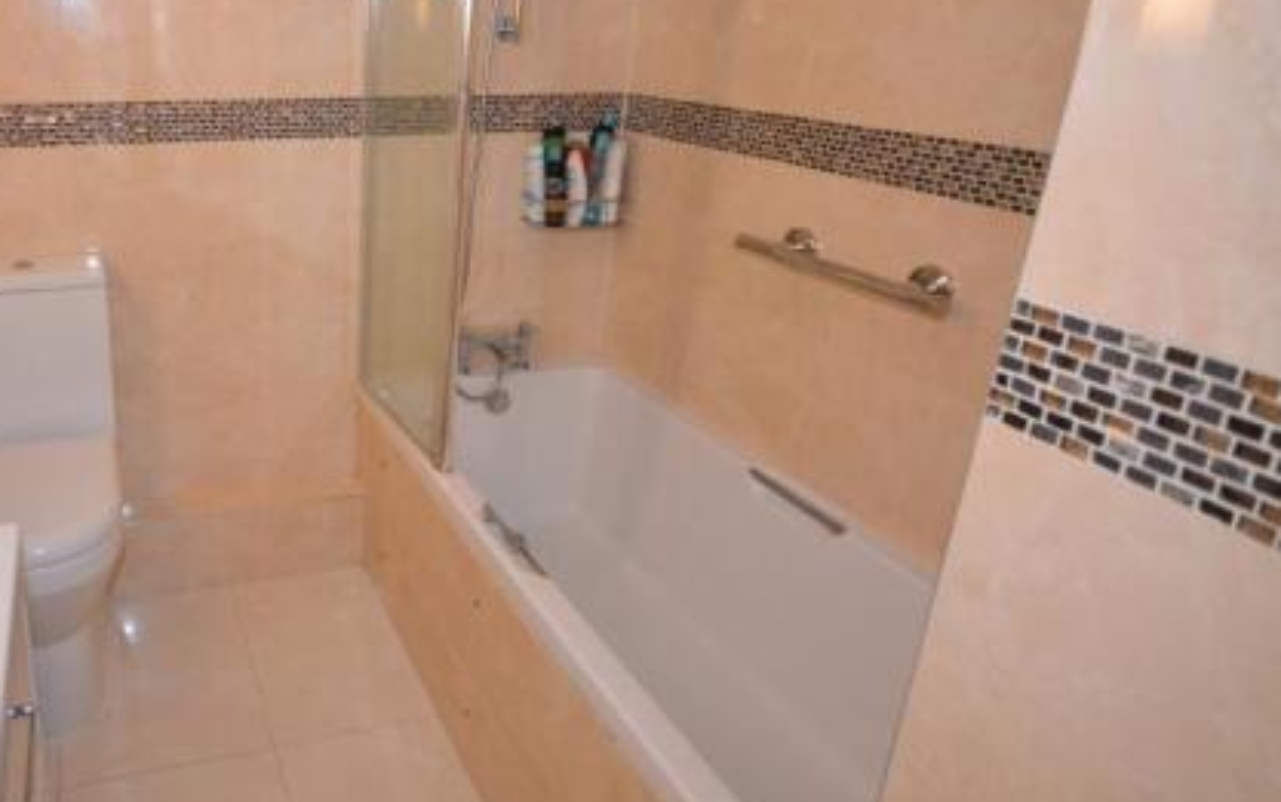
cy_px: 309
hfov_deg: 70.5
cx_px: 346
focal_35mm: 24
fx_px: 838
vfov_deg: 50.7
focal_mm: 10
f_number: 4
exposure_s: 1/60
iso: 450
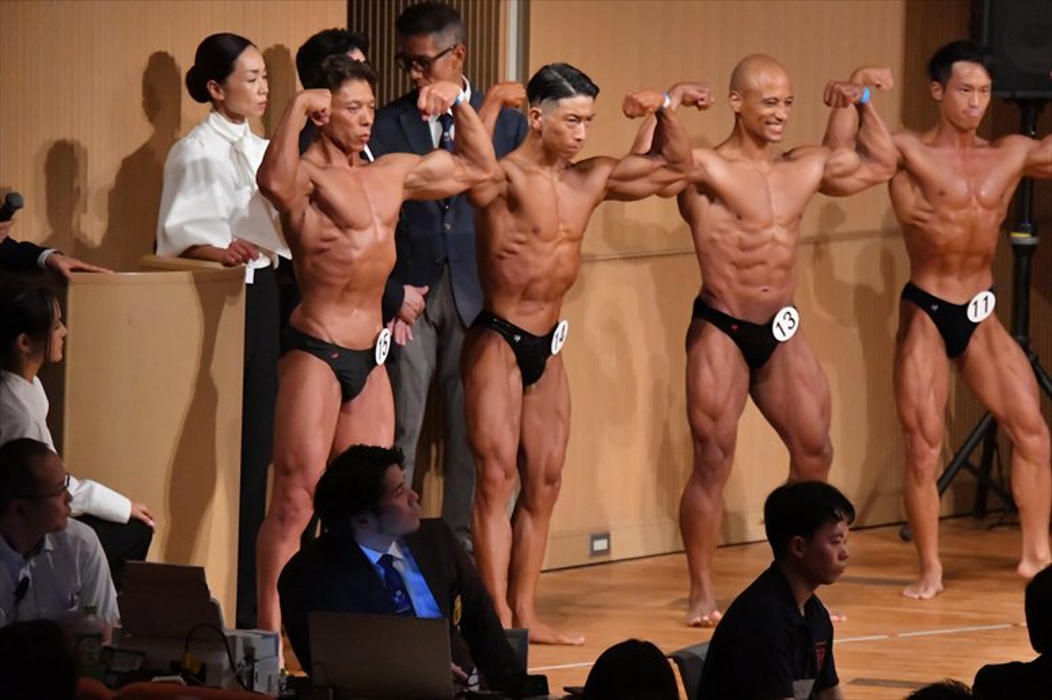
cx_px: 526
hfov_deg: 7.6
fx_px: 7886
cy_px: 350
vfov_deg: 5.1
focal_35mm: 270
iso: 11400
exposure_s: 1/400
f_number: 5.6
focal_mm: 180
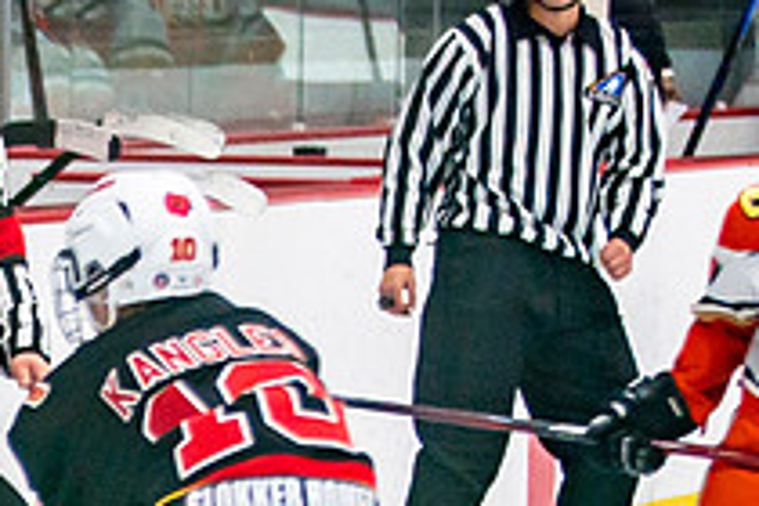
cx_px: -195
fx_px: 11595
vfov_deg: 2.5
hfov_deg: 3.7
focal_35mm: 550
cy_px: 990
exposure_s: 1/640
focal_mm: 90
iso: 640
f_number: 2.8
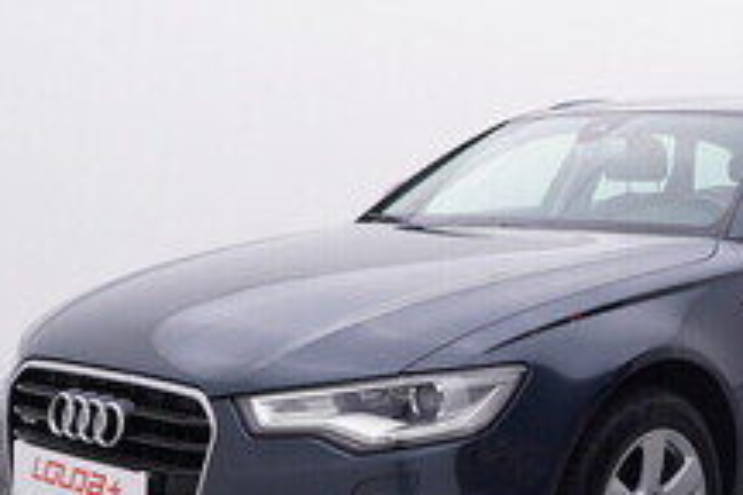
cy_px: 345
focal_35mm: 57
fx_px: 1182
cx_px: 659
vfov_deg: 23.5
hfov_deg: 33.2
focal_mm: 15
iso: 200
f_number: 5
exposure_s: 1/80
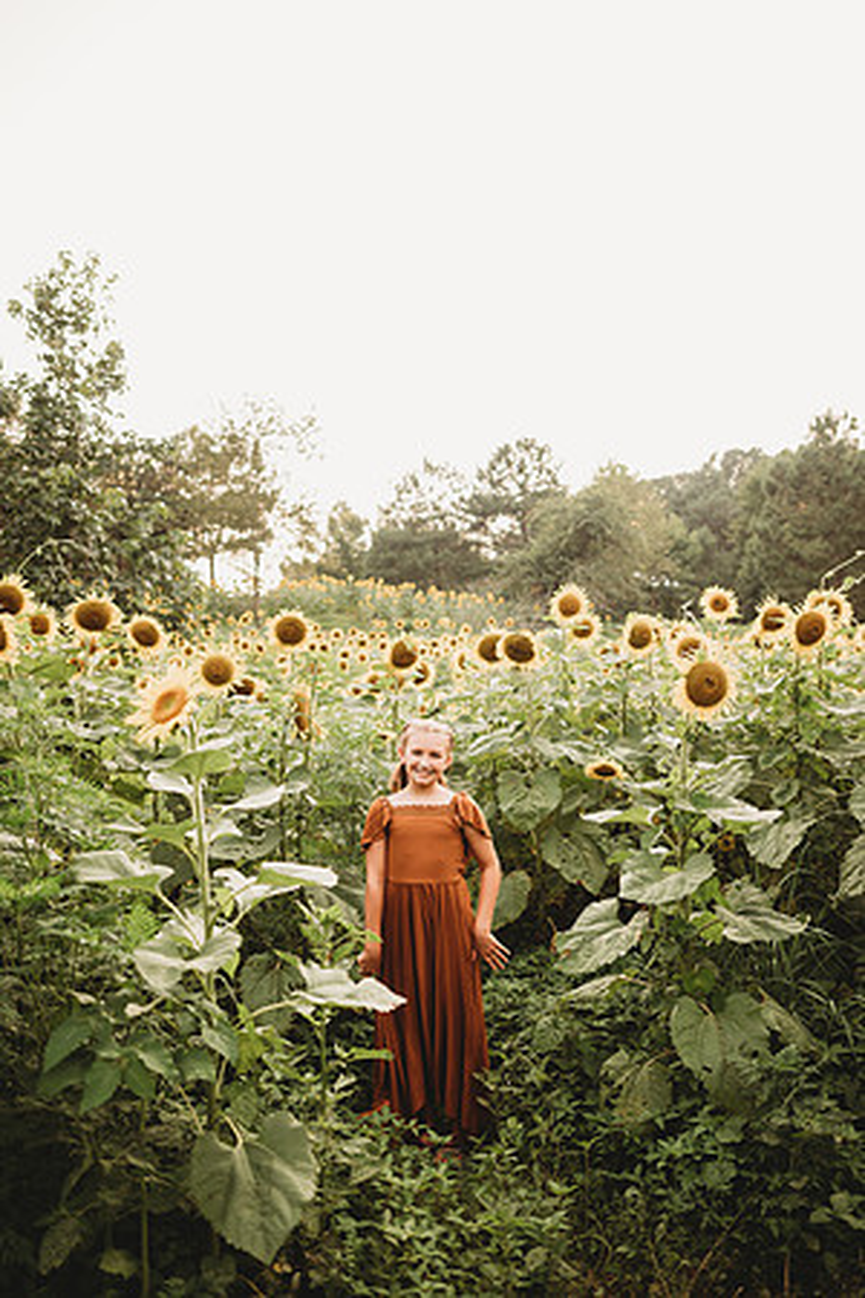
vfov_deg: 73.7
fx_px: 865
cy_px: 649
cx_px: 432
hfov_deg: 53.1
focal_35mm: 24
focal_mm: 24
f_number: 2.2
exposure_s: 1/400
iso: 125
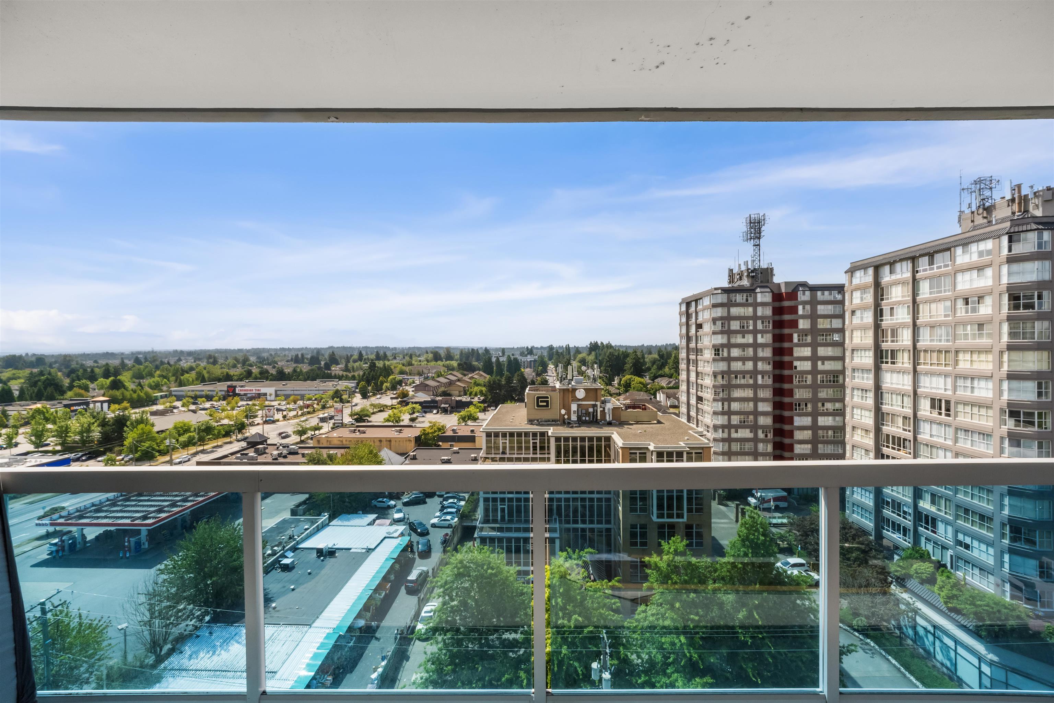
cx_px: 527
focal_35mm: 14
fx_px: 395
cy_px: 352
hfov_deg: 106.3
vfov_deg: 83.3
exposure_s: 1/250
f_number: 10
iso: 250
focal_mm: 9
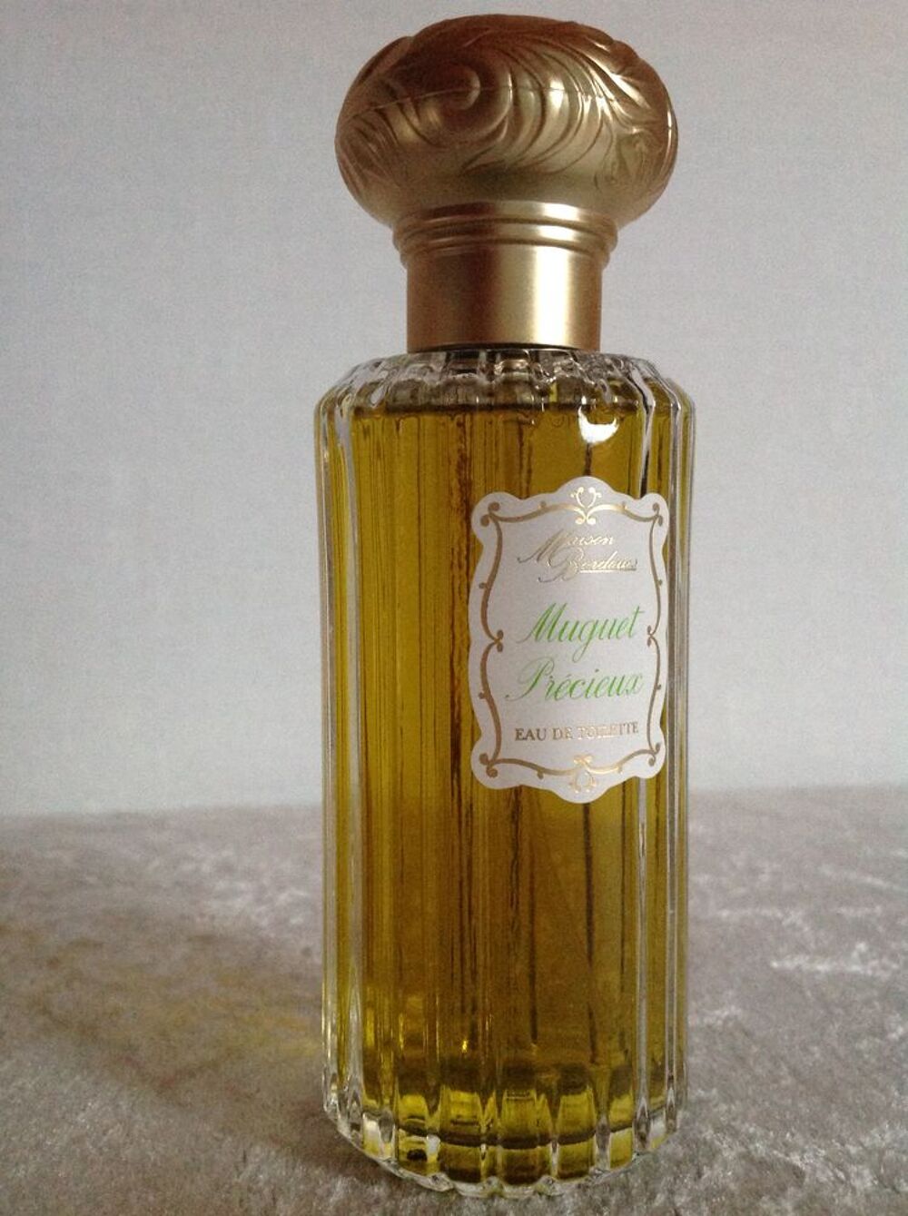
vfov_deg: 52.7
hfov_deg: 40.6
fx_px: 1227
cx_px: 454
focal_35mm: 35
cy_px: 608
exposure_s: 1/15
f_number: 2.4
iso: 400
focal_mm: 4.28
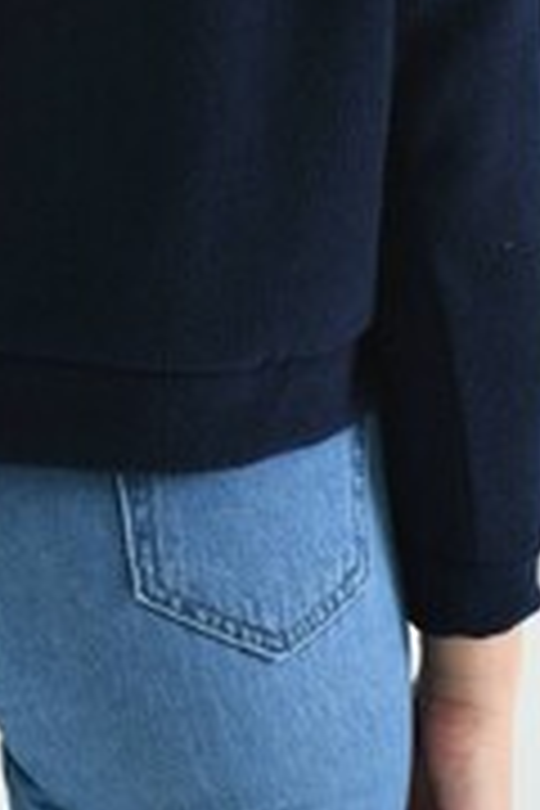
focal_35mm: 195
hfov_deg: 7.0
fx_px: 4387
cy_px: -198
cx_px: 22
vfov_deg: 10.4
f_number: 6.3
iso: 100
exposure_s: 1/125
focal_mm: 65
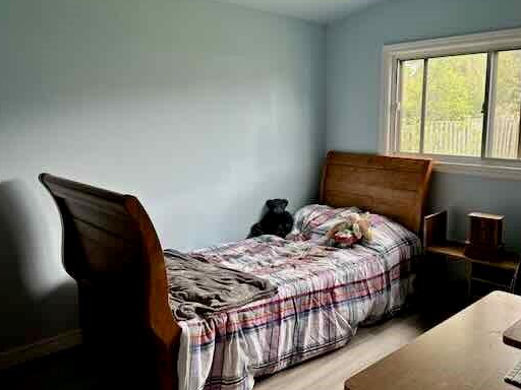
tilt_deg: -9.5
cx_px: 319
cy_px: 182
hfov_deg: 59.4
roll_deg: +0.1
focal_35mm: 30
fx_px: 452
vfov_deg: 46.8
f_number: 1.78
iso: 200
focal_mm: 6.86
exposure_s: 1/121
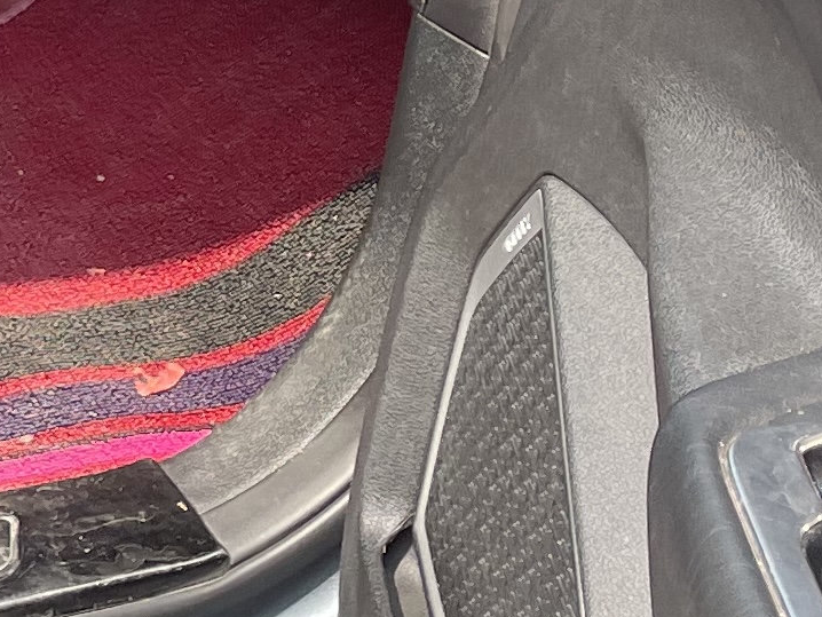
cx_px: -473
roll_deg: -1.7
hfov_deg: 12.7
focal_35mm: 146
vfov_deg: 9.5
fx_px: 3468
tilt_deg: -18.9
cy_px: -641
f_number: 1.6
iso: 32
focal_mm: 4.2
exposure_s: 1/511
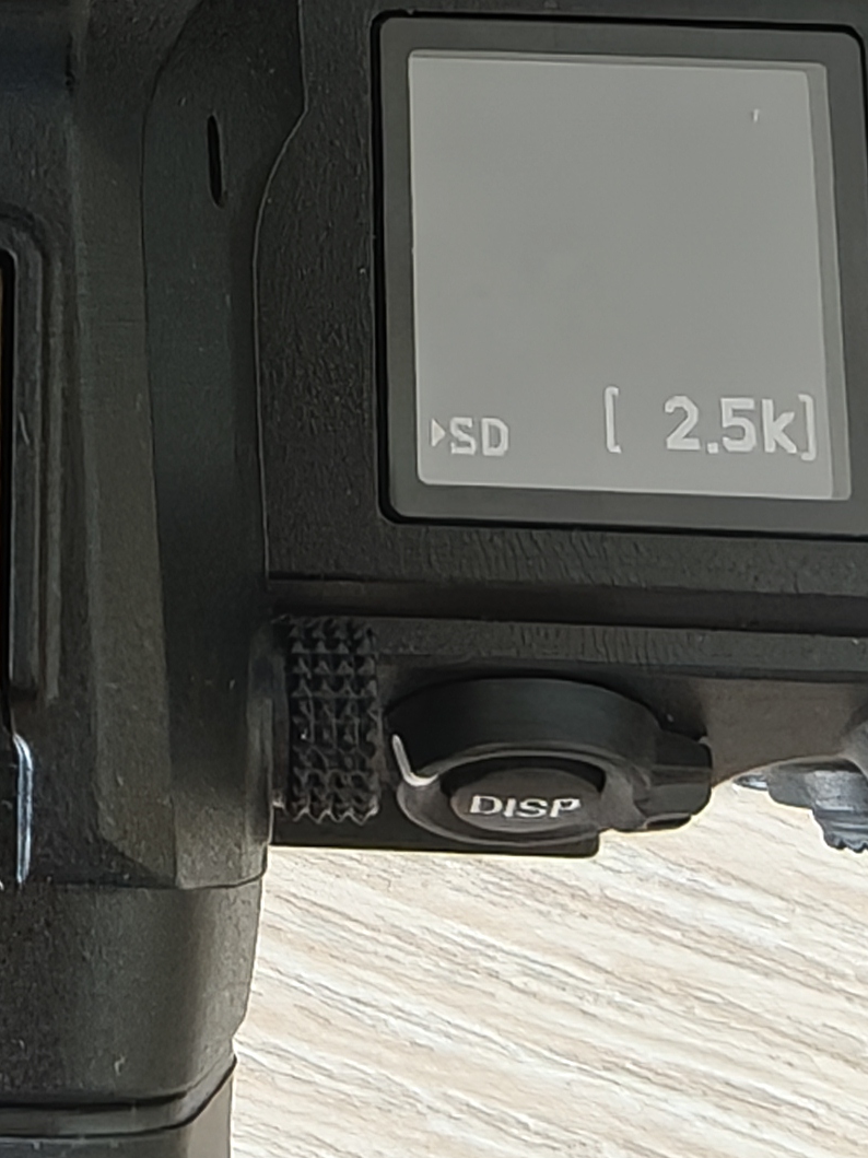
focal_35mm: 89
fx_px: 2976
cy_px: -805
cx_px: 101
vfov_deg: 18.3
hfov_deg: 16.4
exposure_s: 1/60
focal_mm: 2.3
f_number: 2
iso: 1600
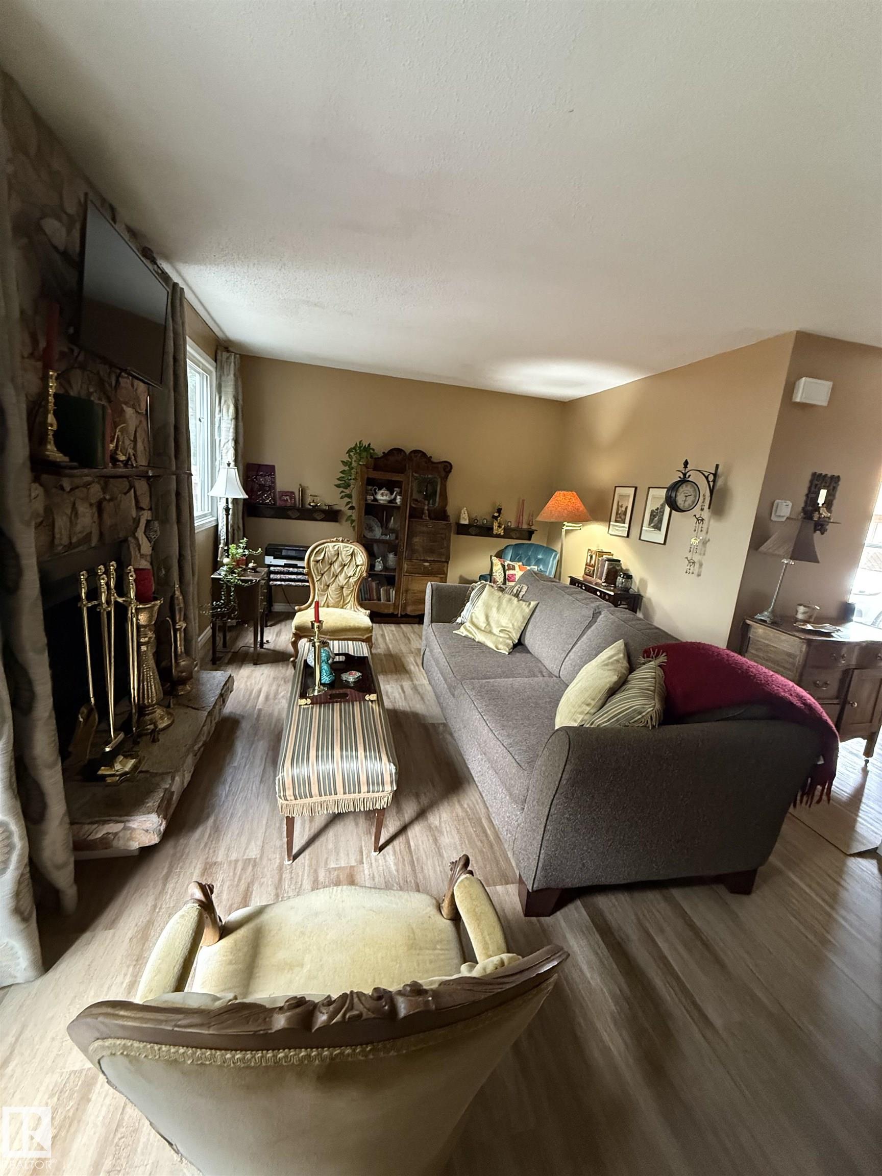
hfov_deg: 85.7
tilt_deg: -11.2
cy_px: 588
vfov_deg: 102.1
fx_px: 476
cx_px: 441
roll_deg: -5.2
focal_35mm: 14
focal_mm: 2.22
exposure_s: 1/60
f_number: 2.2
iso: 640
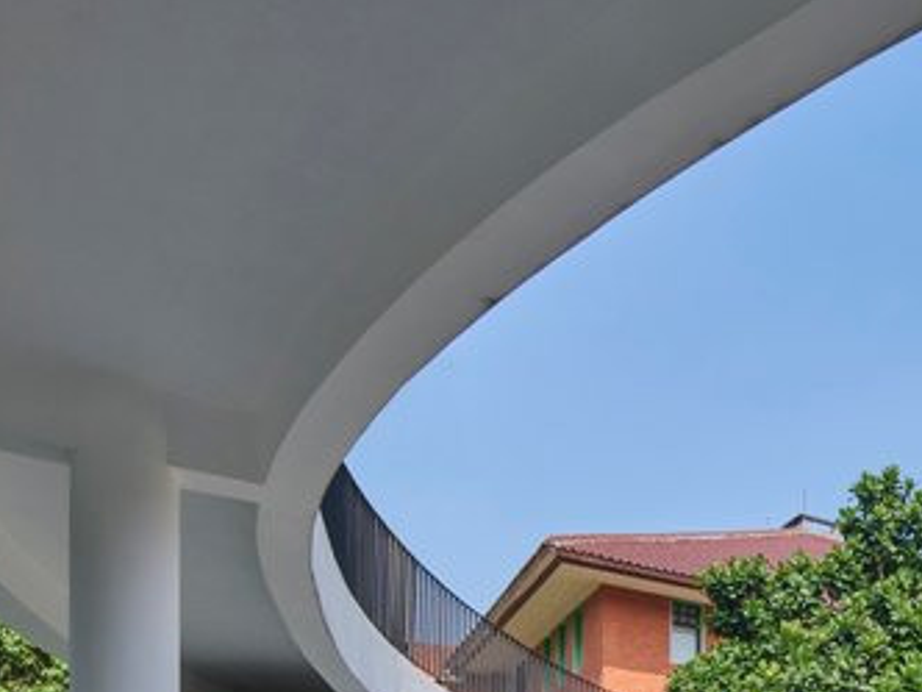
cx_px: 1033
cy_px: 718
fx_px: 1172
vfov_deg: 30.2
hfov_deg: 36.0
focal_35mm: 44
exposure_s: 1/250
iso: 400
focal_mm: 19
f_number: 16
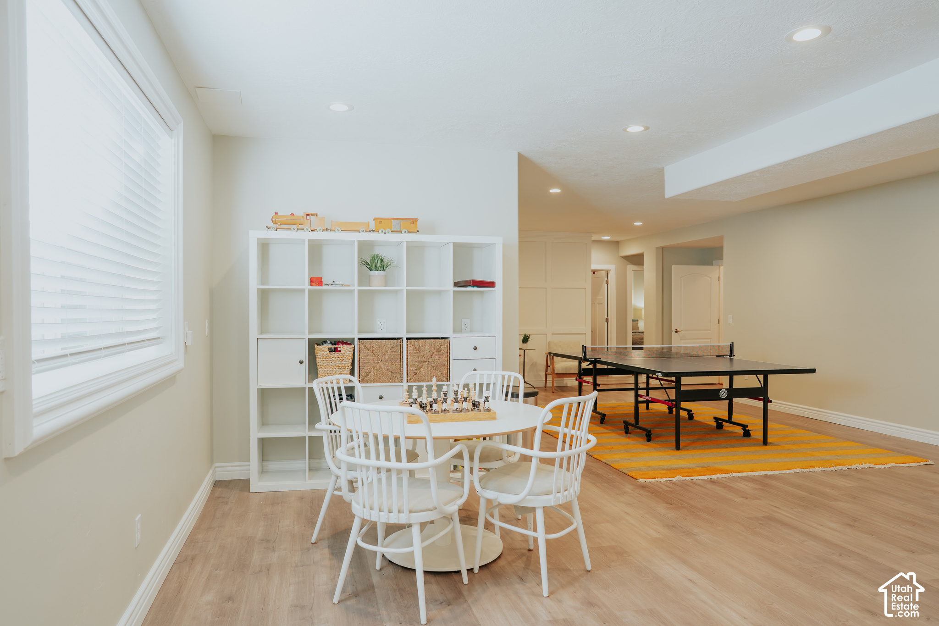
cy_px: 313
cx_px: 463
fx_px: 642
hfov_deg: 72.4
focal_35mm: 25
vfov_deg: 52.0
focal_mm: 24
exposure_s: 1/15
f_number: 4.5
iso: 320
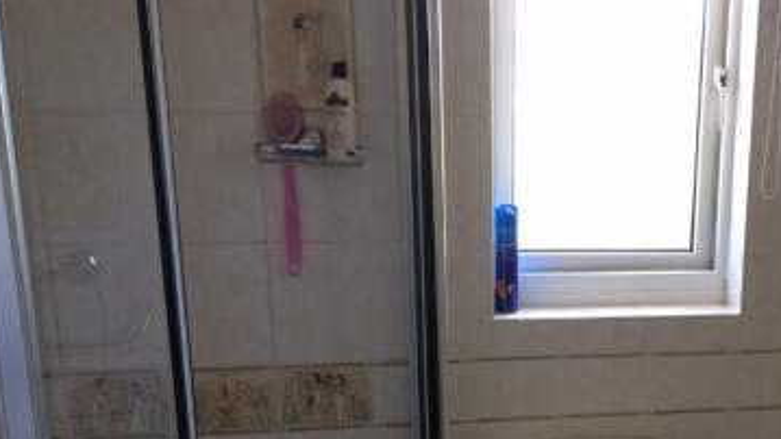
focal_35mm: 53
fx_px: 1098
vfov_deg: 22.1
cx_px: 606
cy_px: 401
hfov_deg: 38.0
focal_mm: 4.12
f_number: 2.2
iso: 80
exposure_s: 1/30
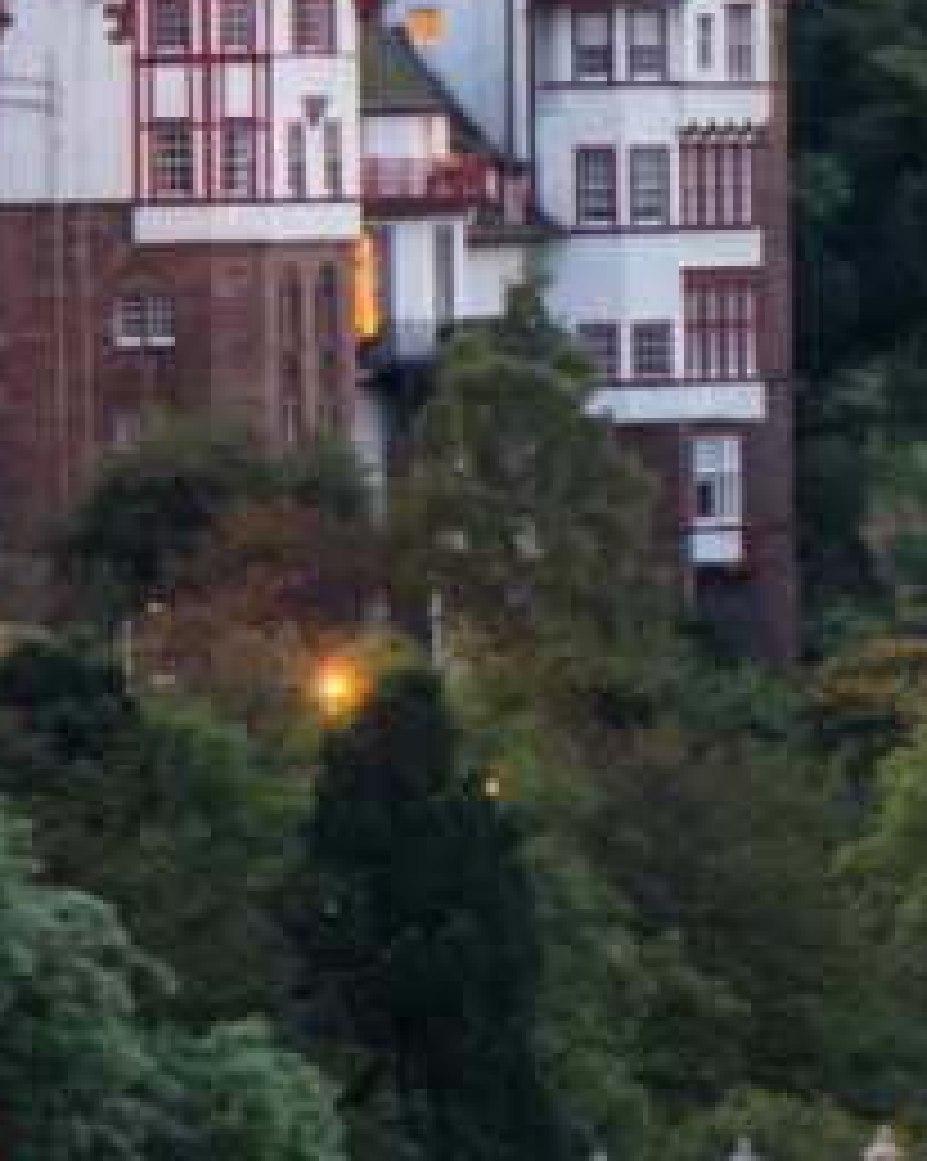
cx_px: 3632
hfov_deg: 1.2
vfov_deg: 1.5
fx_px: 43228
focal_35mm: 1259
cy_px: 38
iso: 80
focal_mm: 135
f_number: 13
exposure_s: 10
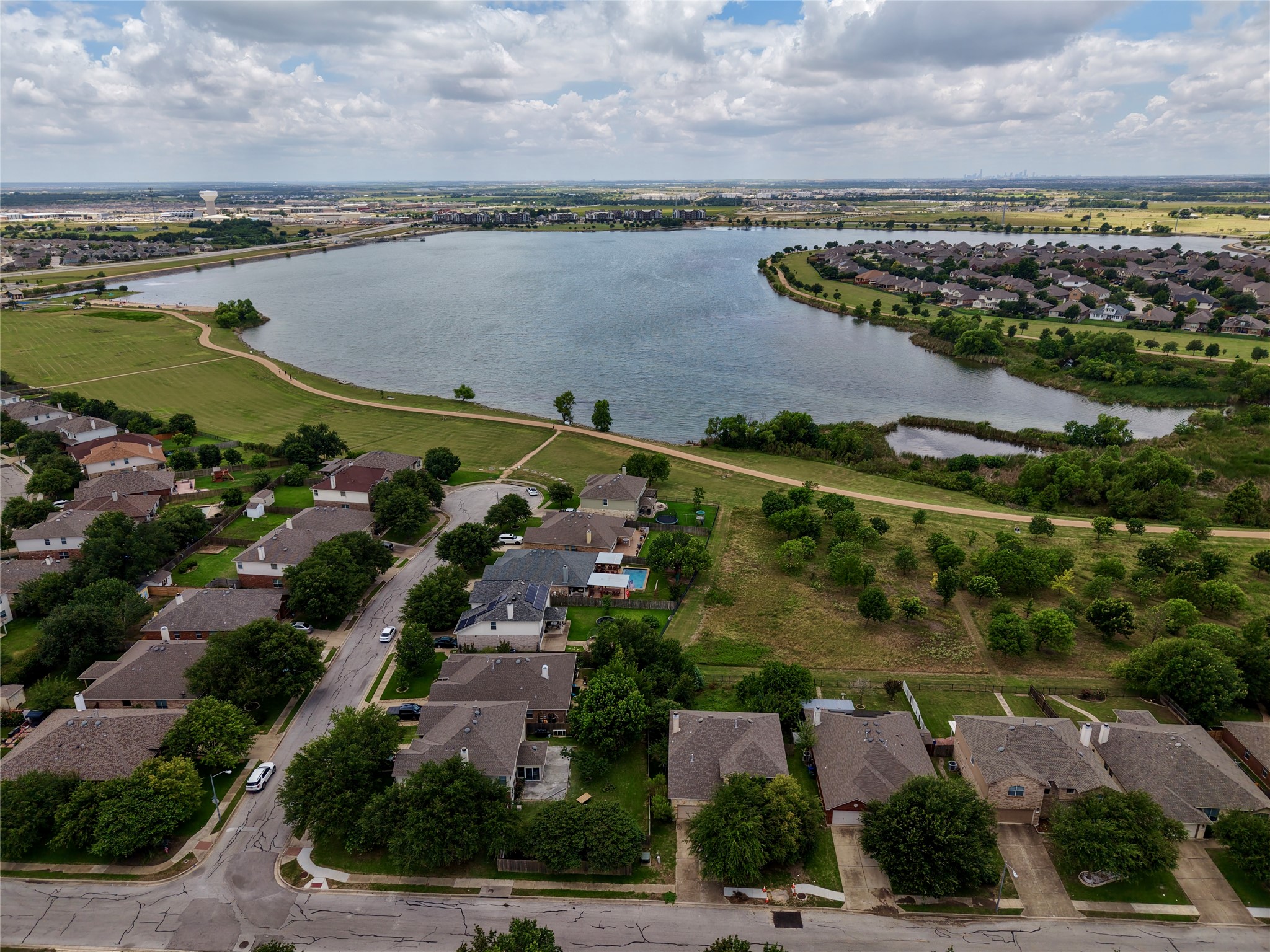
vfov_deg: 58.9
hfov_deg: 73.9
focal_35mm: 23
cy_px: 476
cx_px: 635
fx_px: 844
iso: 200
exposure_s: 1/250
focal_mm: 8.67
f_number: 1.8
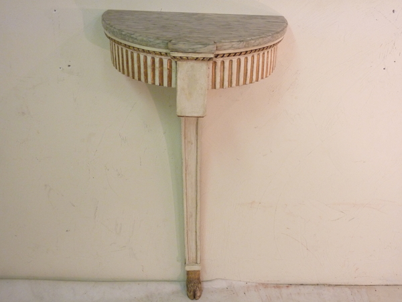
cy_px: 151
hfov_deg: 42.1
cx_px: 201
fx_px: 523
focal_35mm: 45
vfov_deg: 32.2
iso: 400
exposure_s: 1/20
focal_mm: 7.3
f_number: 3.7
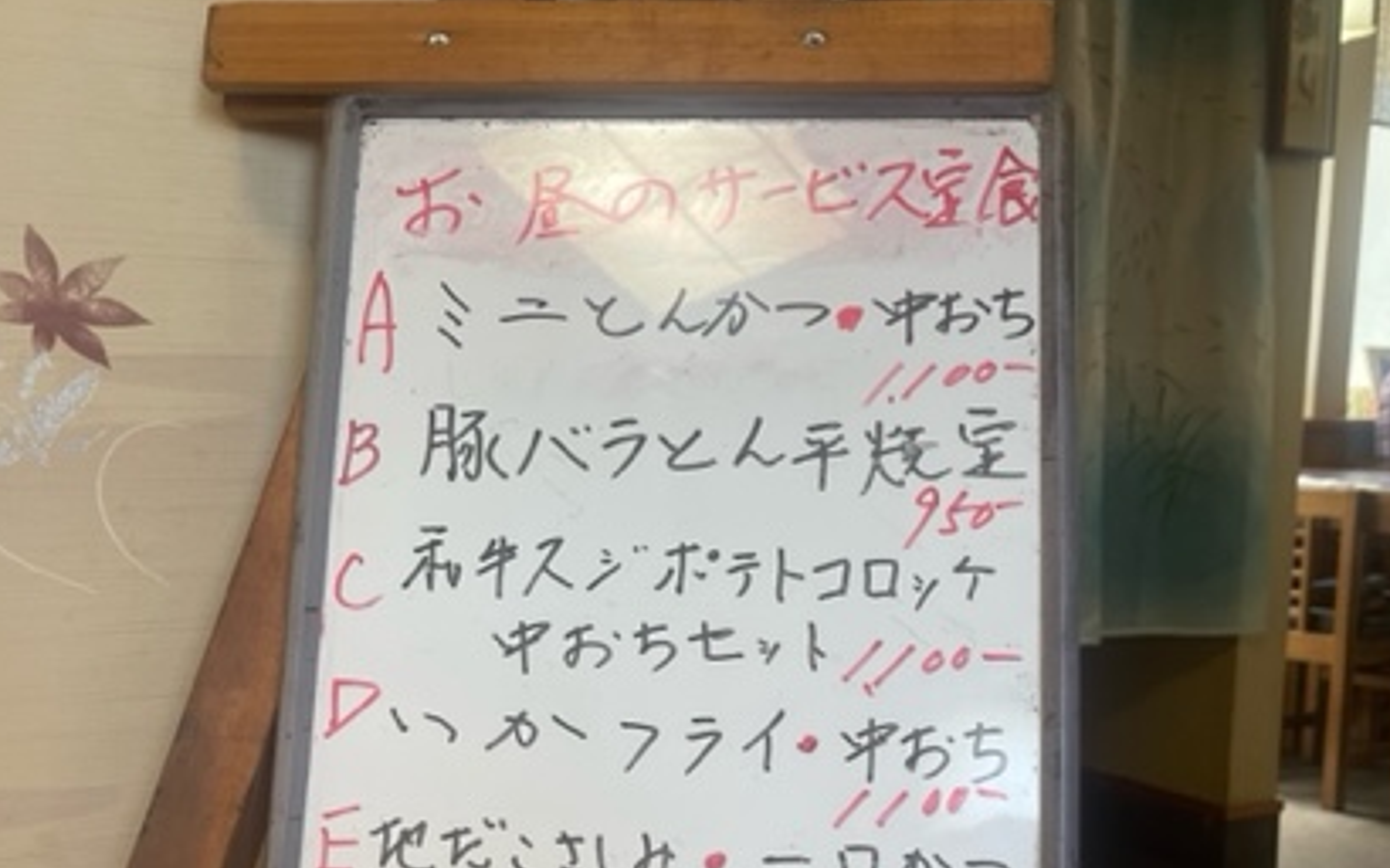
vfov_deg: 29.3
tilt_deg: -9.1
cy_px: 658
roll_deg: -0.4
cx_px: 685
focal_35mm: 43
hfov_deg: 46.2
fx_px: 1628
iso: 125
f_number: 1.6
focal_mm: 5.1
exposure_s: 1/121
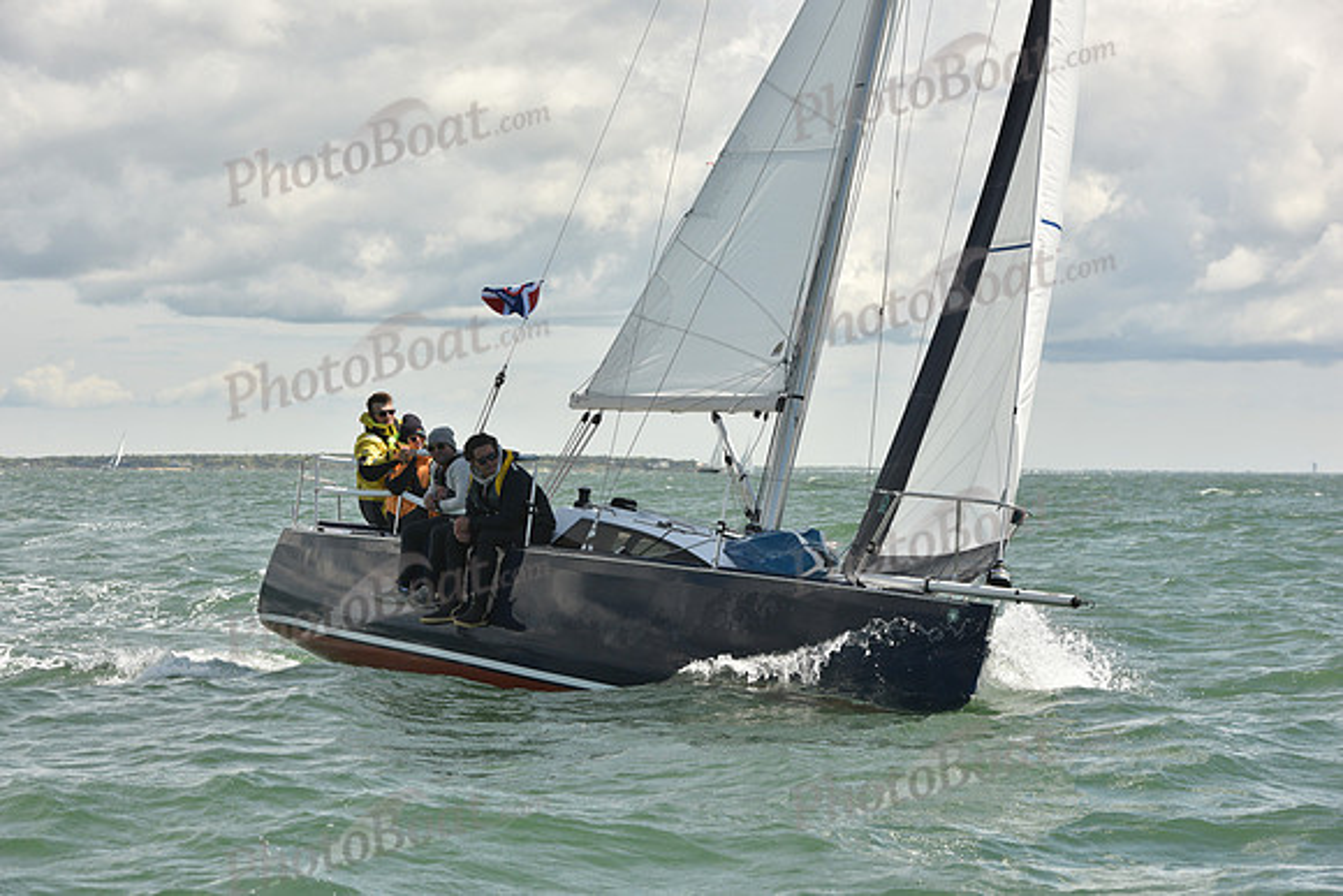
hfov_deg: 17.1
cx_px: 672
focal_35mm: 120
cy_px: 448
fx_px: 4478
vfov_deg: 11.4
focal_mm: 120
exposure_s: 1/800
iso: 320
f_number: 10
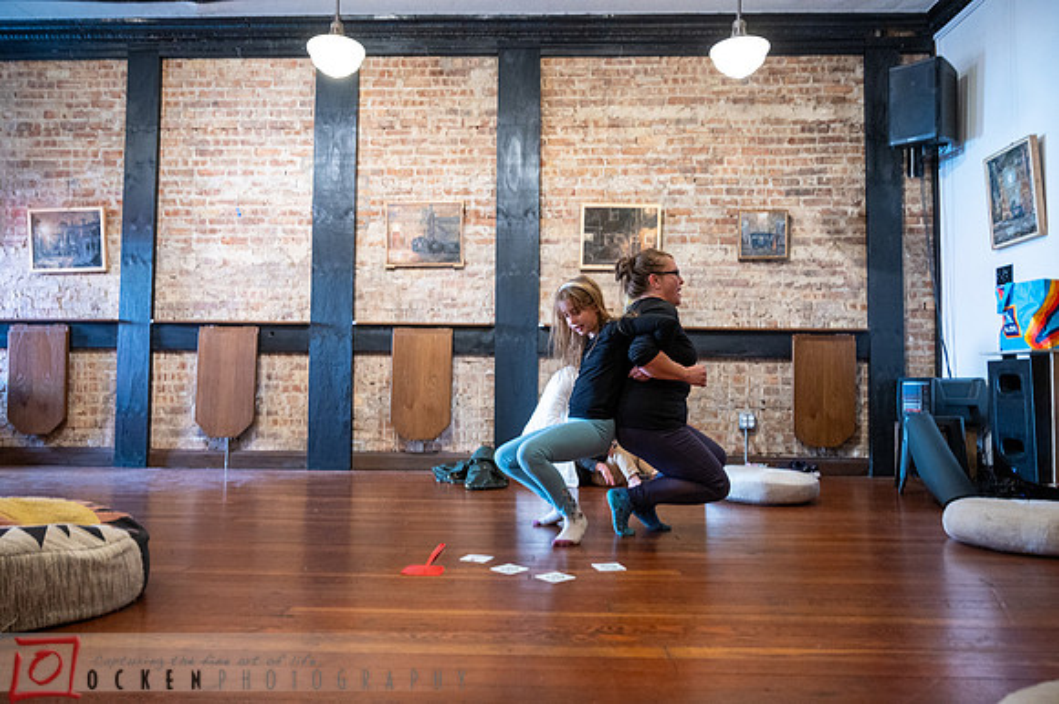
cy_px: 352
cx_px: 530
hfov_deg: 68.4
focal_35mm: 26
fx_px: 779
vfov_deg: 48.7
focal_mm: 26.5
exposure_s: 1/125
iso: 3200
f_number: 4
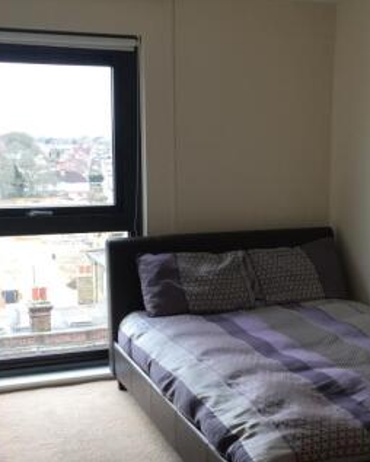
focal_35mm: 52
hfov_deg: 29.1
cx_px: 225
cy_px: 269
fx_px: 711
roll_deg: -0.6
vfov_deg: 35.9
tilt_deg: -10.1
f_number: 2.2
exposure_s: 1/100
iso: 50
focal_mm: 4.15
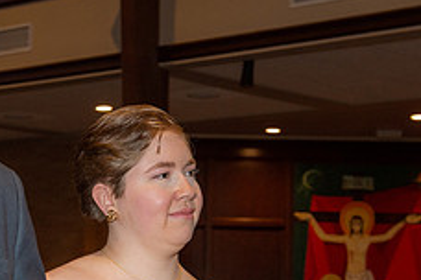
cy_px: 262
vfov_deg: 12.1
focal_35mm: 112
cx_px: 114
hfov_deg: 18.2
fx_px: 1310
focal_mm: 44
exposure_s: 1/160
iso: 1250
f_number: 5.6
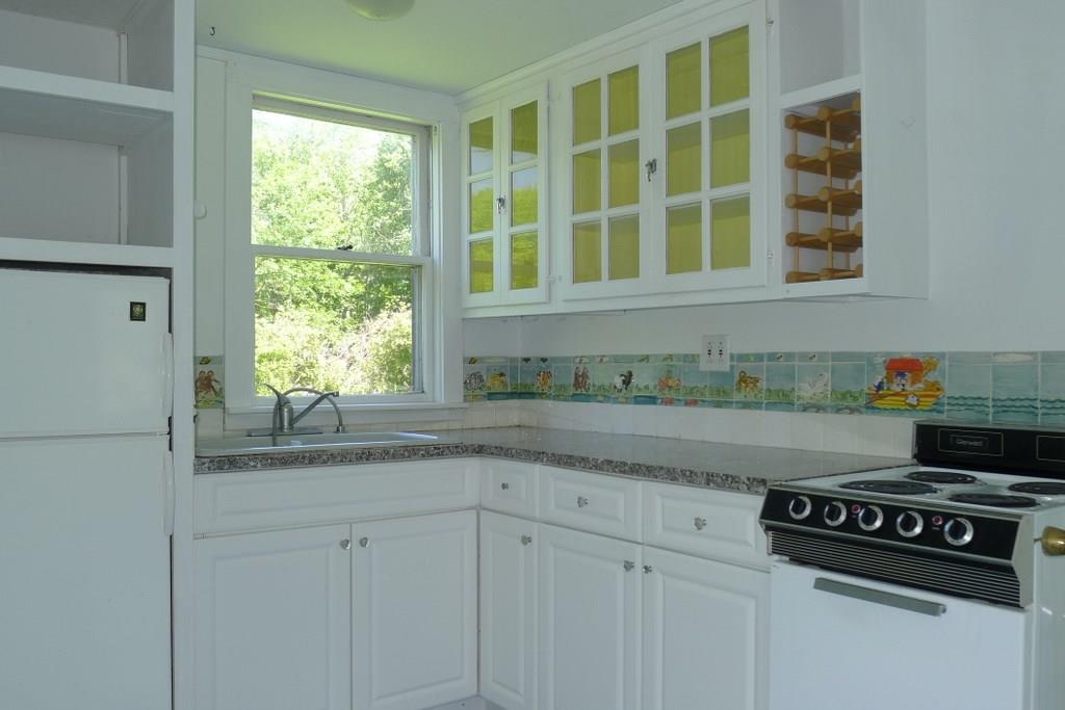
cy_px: 355
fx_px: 888
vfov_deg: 43.6
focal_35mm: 30
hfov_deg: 61.9
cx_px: 532
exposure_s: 1/80
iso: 100
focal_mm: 6.4
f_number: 3.2
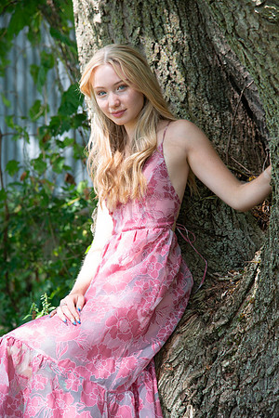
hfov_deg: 11.4
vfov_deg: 17.1
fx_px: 1395
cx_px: 140
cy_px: 209
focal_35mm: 120
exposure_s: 1/160
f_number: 5.6
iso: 320
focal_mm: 120
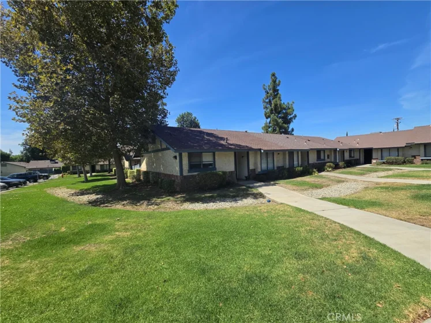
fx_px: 162
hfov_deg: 106.2
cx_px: 216
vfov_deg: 89.9
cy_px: 162
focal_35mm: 13
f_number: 2.2
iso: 50
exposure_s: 1/2105
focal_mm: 2.2
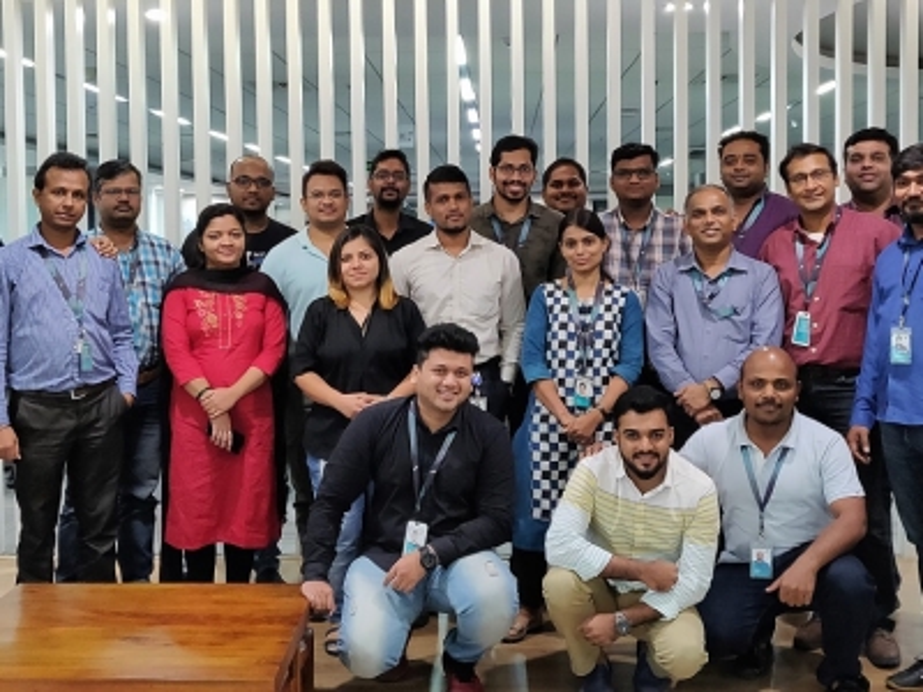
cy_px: 346
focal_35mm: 25
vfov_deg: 54.9
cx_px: 462
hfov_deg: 69.4
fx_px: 667
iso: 800
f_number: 1.7
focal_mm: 4.25
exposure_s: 1/33
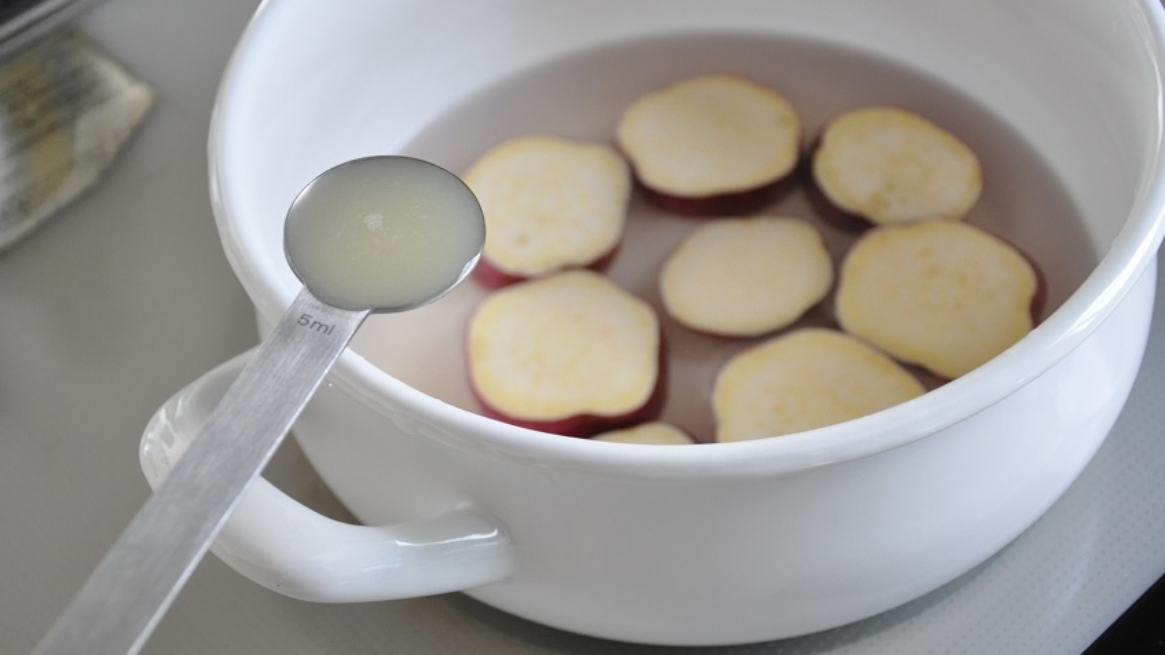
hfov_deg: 33.3
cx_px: 583
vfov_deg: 19.1
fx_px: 1946
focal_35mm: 63
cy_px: 312
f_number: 4.5
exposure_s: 1/50
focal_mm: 40
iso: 1600
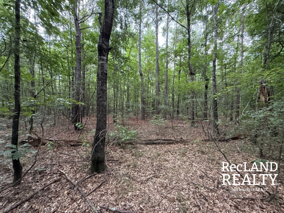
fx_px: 115
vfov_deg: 85.7
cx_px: 142
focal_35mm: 14
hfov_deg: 102.1
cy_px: 106
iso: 320
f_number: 2.2
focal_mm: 2.22
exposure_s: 1/70
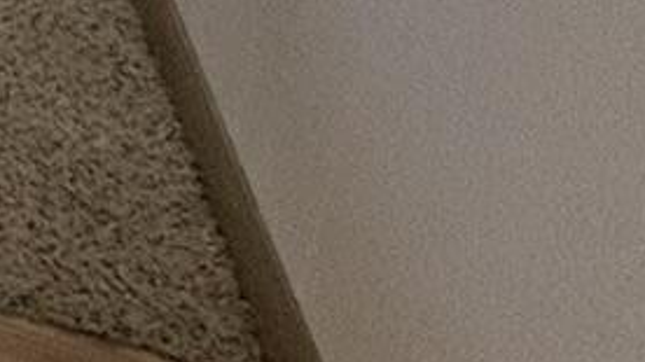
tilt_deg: -15.9
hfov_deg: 10.2
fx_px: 1932
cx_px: -1498
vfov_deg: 9.2
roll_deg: +3.9
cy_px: -600
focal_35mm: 113
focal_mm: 2.22
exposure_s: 1/120
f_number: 2.2
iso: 250
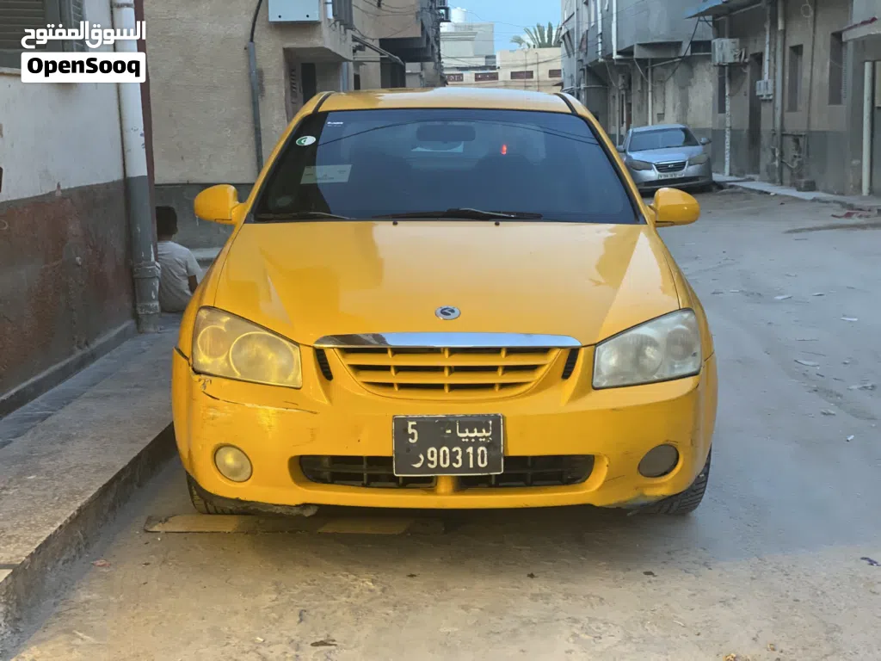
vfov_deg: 28.0
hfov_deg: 36.8
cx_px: 440
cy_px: 330
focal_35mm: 52
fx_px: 1323
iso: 320
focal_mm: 6
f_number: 2
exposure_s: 1/25
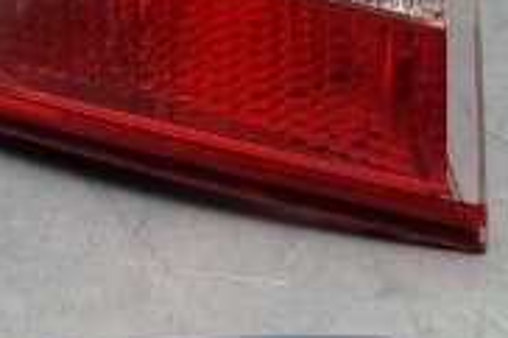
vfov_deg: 14.8
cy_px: -115
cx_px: 173
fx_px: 1241
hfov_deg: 23.0
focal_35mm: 88
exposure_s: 1/233
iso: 50
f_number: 1.8
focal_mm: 6.7
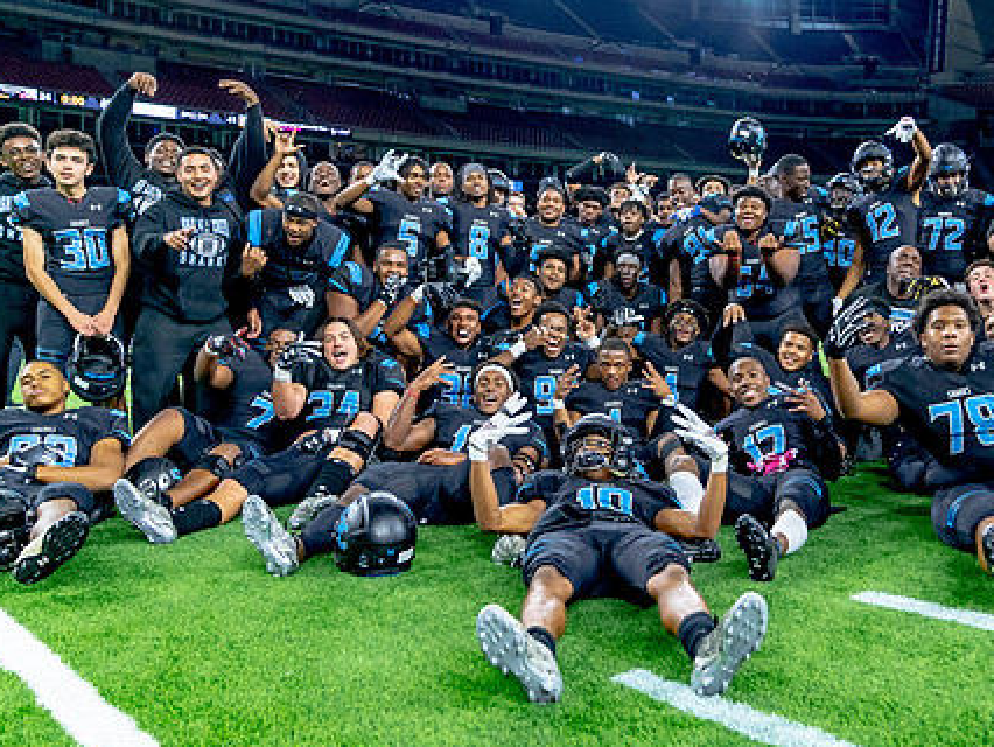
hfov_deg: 51.8
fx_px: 1006
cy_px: 321
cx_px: 646
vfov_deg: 40.6
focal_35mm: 35
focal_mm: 24
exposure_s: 1/1500
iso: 2000
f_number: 2.8
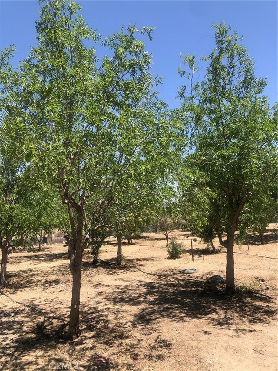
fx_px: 300
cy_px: 186
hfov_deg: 49.8
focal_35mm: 28
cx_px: 139
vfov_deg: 63.4
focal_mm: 4
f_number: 1.8
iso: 20
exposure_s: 1/1372
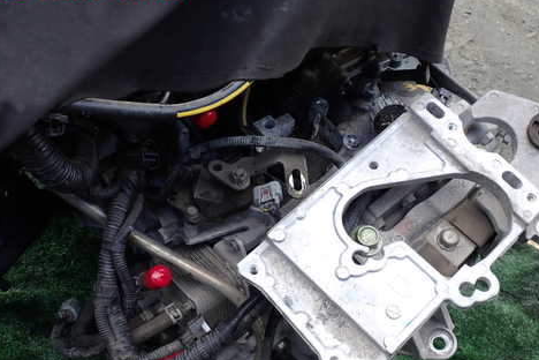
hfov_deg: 48.2
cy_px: 237
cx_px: 316
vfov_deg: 33.1
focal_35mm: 40
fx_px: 599
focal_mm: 5.4
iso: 100
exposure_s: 1/80
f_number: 3.2
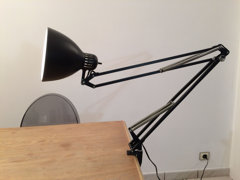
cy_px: 90
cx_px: 120
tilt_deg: -11.7
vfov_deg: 48.2
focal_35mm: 29
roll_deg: +0.8
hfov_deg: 61.7
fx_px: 201
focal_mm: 4.15
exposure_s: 1/33
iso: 64
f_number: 2.2
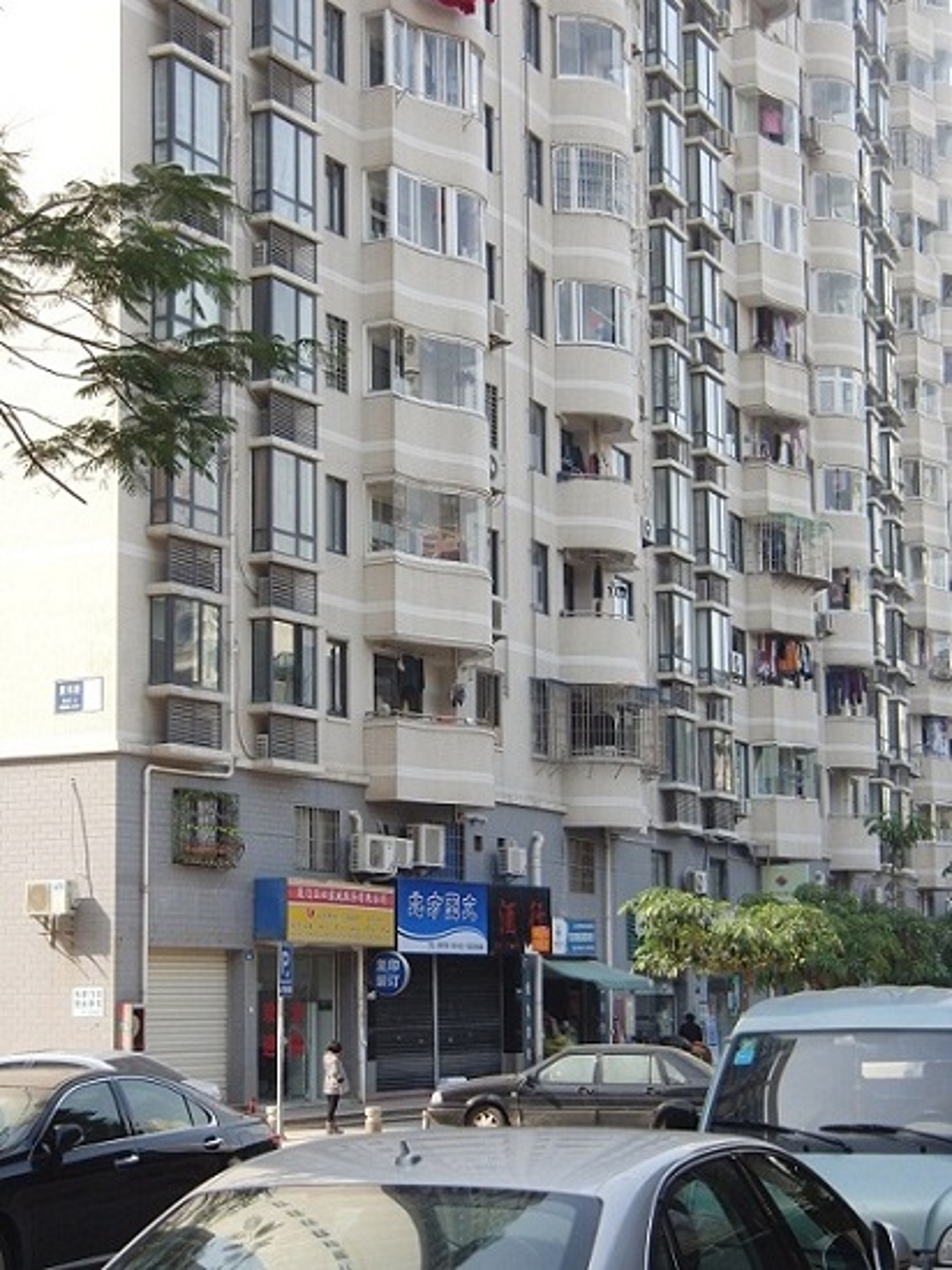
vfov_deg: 29.4
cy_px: 635
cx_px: 476
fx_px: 2422
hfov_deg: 22.2
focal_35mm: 66
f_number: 4.4
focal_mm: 11.6
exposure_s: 1/200
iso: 100
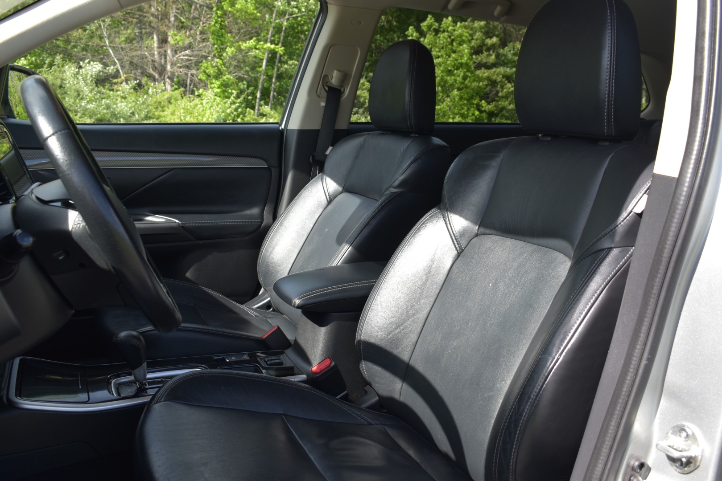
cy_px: 240
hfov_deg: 57.2
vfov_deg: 40.0
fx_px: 662
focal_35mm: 33
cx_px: 361
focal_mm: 22
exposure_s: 1/100
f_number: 6.3
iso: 100
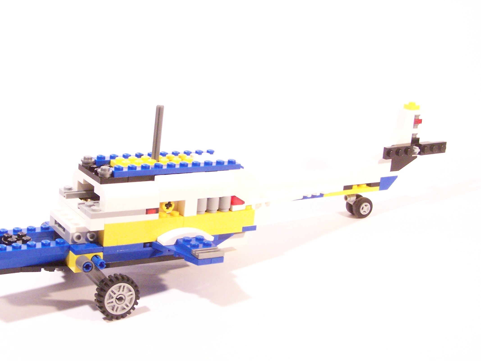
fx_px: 806
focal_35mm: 58
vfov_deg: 25.2
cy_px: 185
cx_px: 196
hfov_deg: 33.1
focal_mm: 8
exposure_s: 1/20
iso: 400
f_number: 3.6
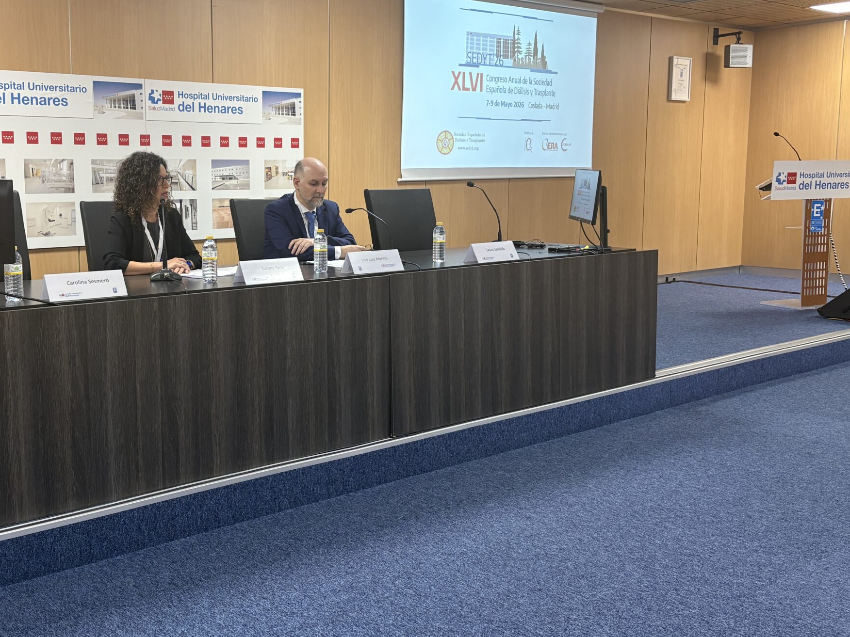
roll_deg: +0.1
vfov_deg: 37.7
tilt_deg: -6.8
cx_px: 285
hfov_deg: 48.2
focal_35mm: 38
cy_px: 289
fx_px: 933
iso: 160
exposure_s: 1/50
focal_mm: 5.96
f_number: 1.6
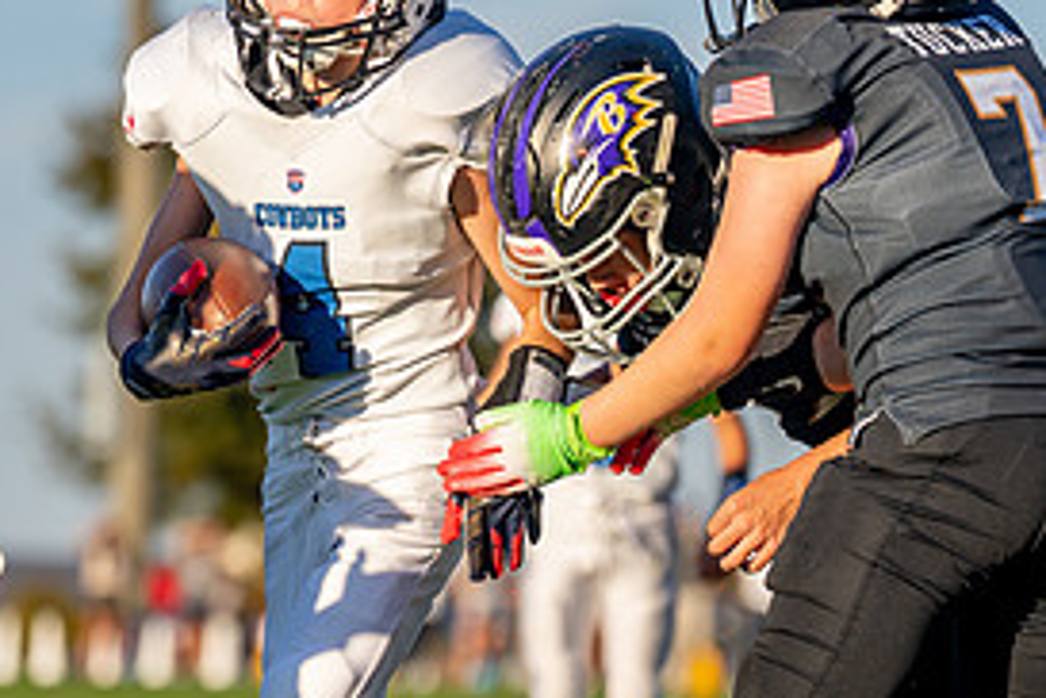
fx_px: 8455
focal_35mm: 291
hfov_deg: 7.1
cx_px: 524
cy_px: 491
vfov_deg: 4.7
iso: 200
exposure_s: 1/2500
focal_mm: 130
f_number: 2.8
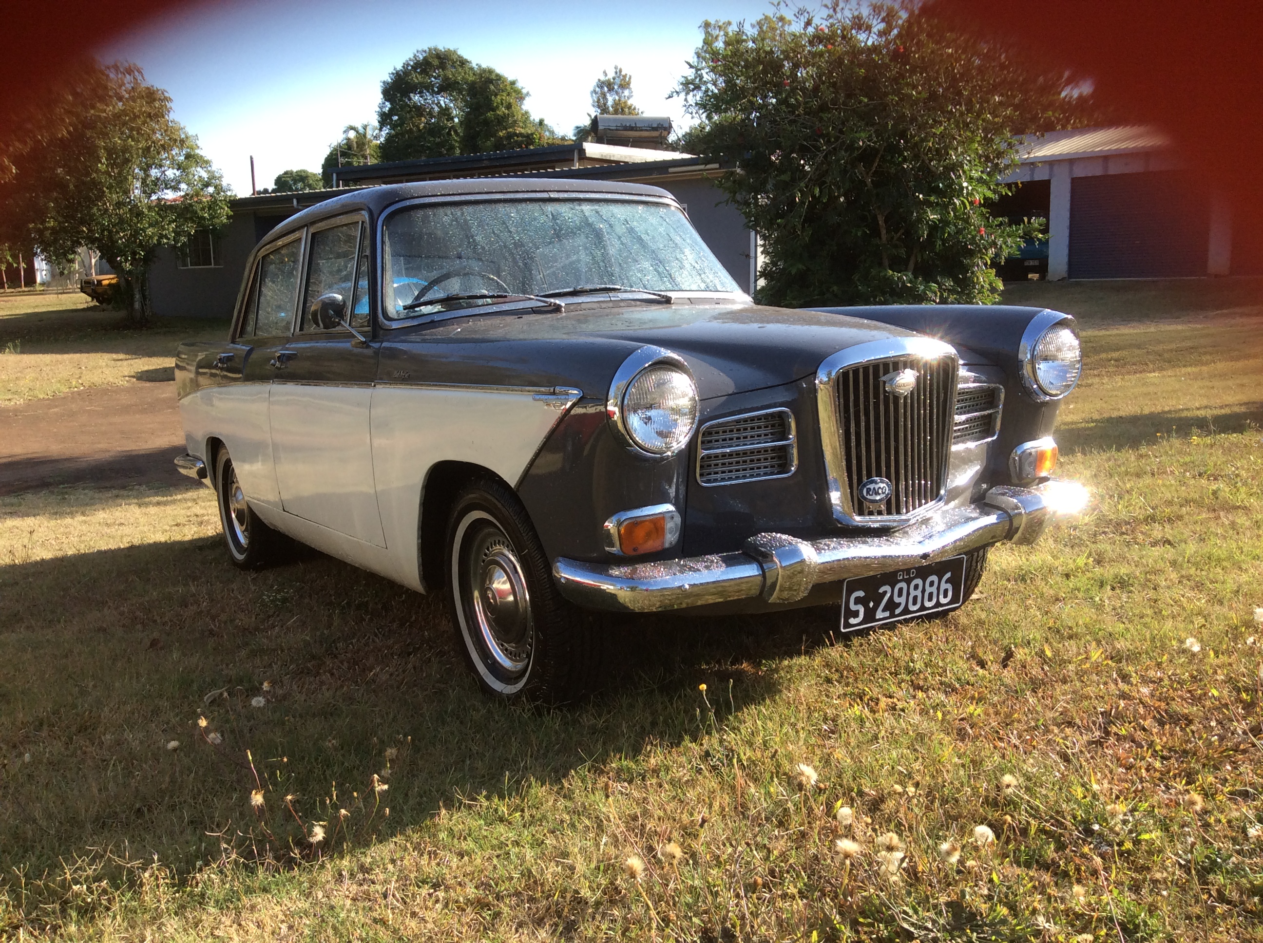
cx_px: 632
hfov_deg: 56.9
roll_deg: +1.5
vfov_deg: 44.1
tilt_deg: -9.5
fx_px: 1166
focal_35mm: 32
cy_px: 472
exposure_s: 1/469
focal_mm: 3.3
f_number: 2.4
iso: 32
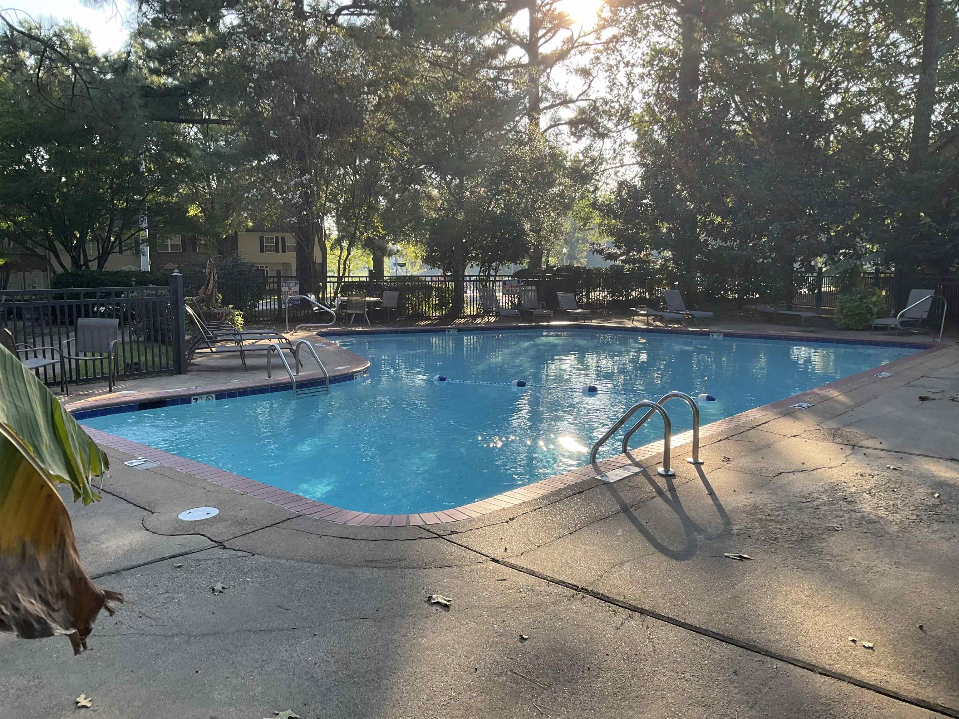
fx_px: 803
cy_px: 360
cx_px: 480
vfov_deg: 48.2
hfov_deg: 61.7
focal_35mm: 29
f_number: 1.8
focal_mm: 3
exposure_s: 1/287
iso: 25
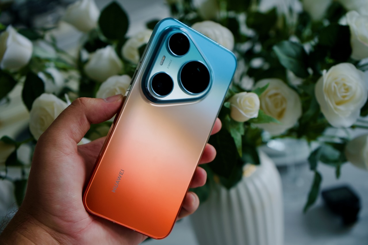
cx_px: 184
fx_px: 521
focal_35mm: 51
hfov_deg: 38.9
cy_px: 122
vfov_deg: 26.5
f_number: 4.5
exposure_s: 1/160
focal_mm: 51
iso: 320
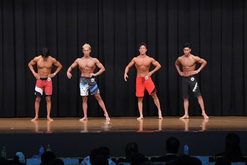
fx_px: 926
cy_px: 82
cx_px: 124
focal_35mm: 135
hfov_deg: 15.2
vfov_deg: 10.2
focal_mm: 90
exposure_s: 1/400
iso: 8000
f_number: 5.6
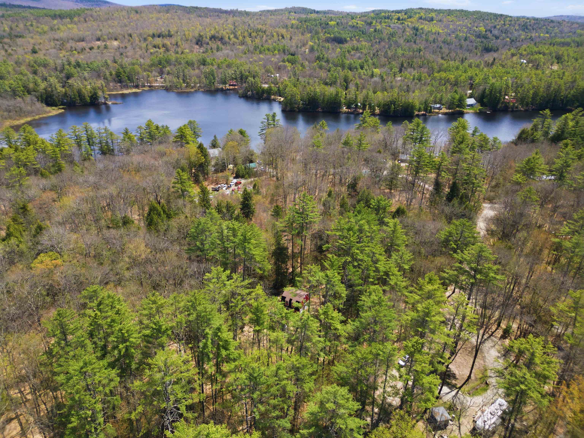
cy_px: 219
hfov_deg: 71.6
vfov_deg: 56.8
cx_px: 292
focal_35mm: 24
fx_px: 405
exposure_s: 1/2500
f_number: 1.7
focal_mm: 6.7
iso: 120
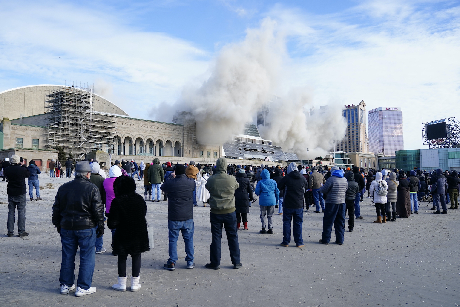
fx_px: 396
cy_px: 154
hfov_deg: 60.3
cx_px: 230
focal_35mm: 31
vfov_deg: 42.3
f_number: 4
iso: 640
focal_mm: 31
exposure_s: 1/3200
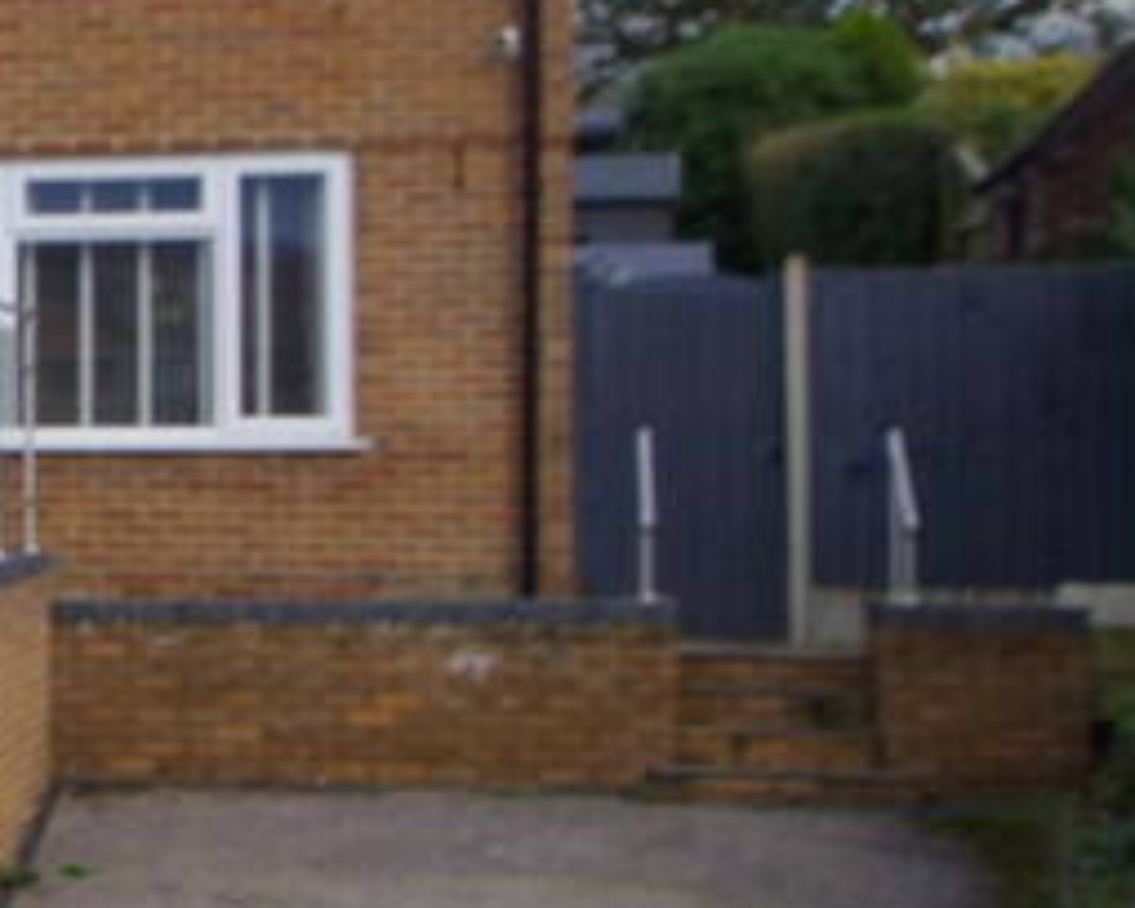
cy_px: 354
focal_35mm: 113
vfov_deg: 13.6
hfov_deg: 15.1
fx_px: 3796
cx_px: -815
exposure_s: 1/100
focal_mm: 20
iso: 400
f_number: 11
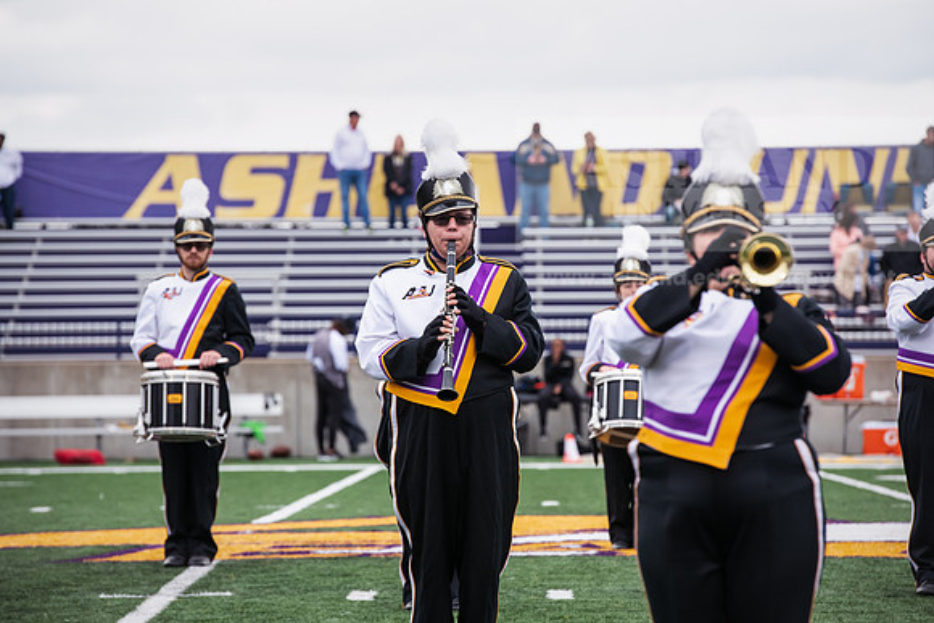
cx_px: 467
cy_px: 312
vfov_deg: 7.2
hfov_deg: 10.8
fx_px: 4930
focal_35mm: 190
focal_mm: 190
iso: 640
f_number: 5.6
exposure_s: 1/500
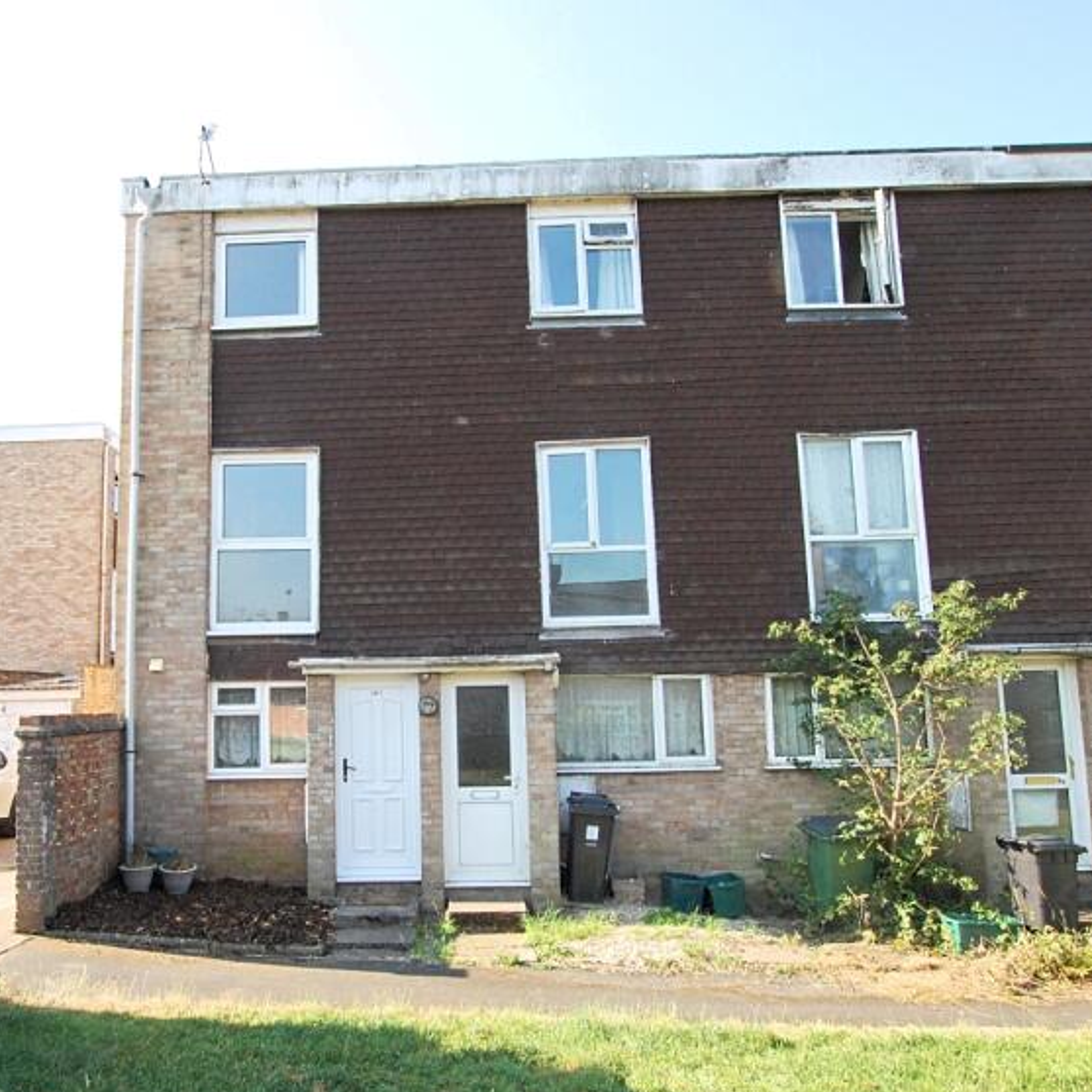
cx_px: 400
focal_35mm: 26
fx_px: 920
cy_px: 589
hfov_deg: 60.4
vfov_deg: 61.3
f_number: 8
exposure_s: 1/250
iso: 800
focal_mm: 11
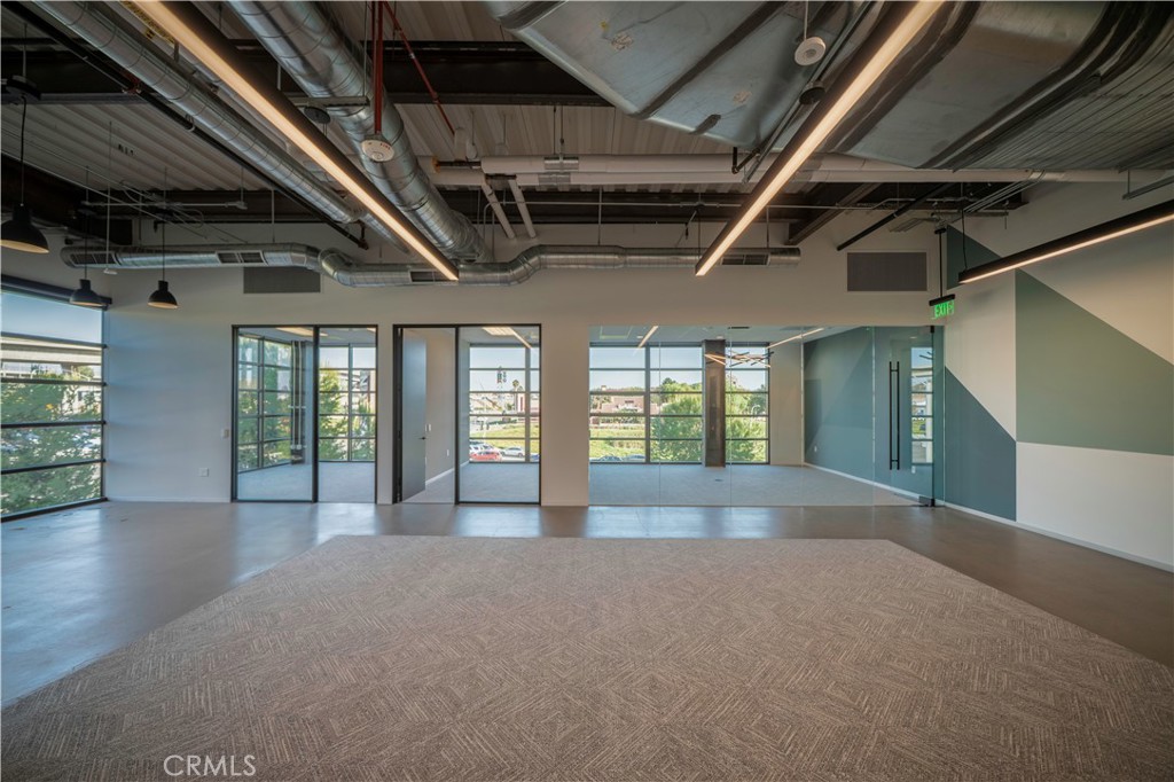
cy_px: 391
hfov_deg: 108.3
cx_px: 587
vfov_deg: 85.4
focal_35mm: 13
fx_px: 424
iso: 100
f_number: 4
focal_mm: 13
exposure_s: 1/320
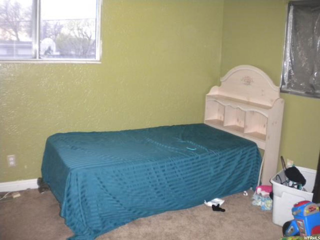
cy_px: 120
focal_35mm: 35
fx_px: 324
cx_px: 160
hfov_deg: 52.6
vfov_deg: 40.7
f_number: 3.1
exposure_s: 1/30
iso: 407
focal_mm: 6.3
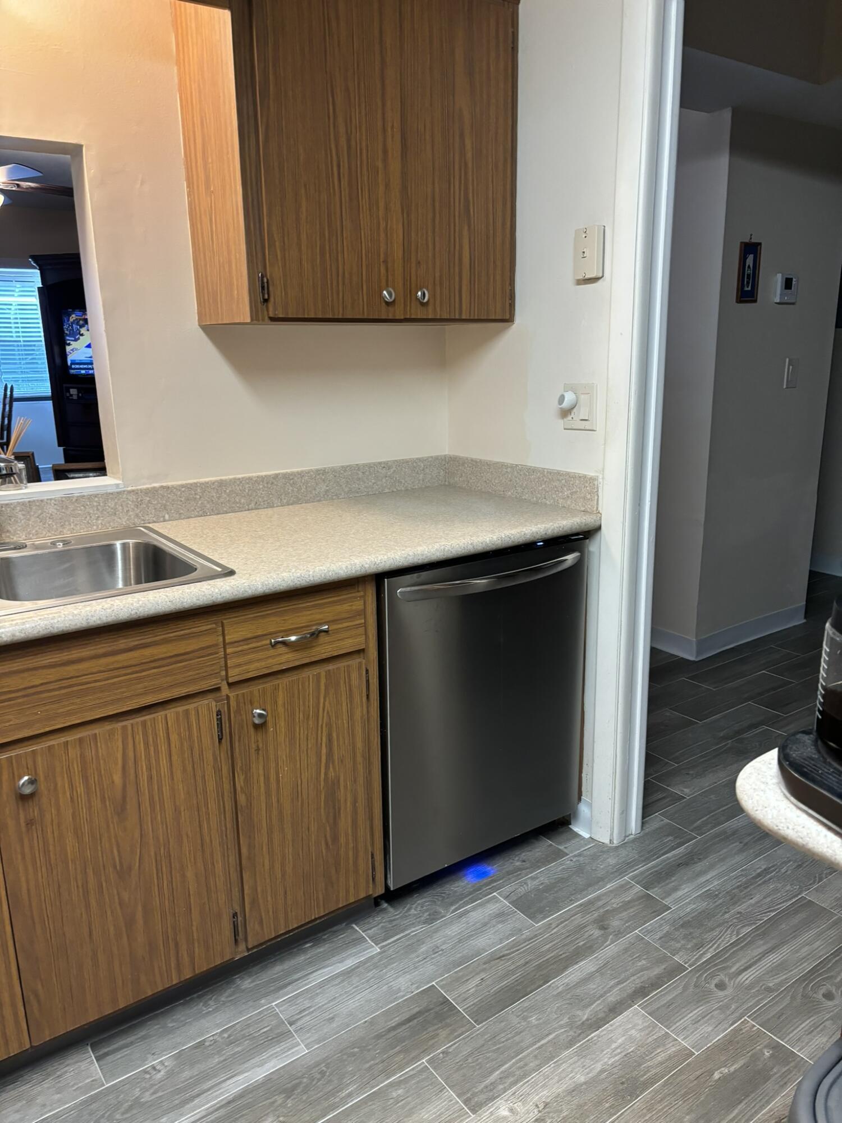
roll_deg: +0.4
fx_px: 843
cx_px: 421
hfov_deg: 53.1
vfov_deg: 67.3
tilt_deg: -14.7
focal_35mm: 26
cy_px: 562
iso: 250
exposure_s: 1/60
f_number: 1.6
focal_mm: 5.96
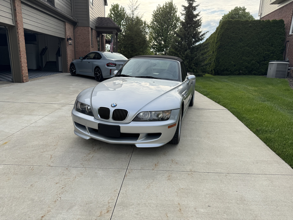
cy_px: 110
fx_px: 203
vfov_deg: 56.8
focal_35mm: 24
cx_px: 146
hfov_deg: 71.6
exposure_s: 1/1923
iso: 80
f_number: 1.78
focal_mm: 6.76
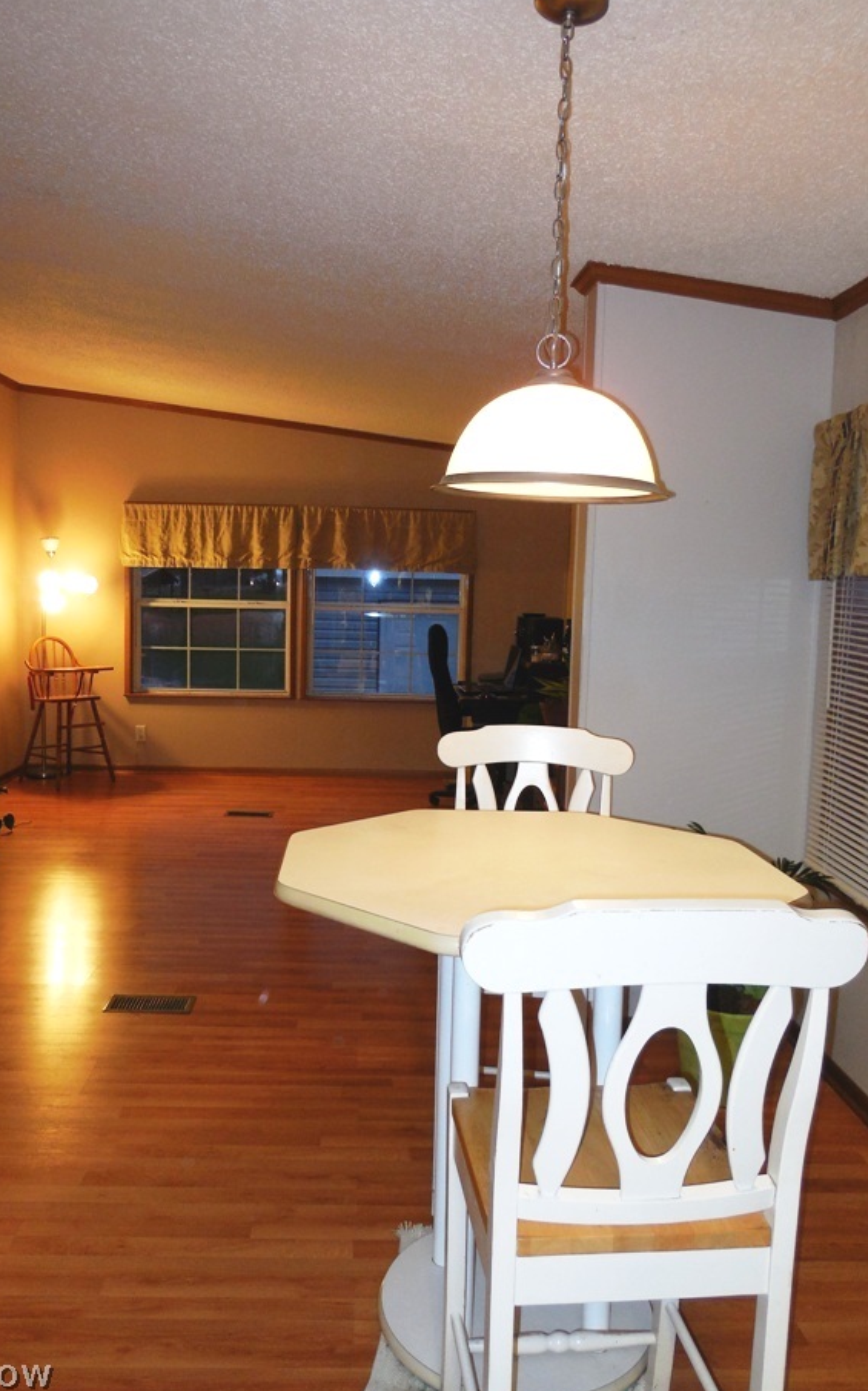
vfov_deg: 68.4
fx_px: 1023
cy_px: 695
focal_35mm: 27
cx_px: 394
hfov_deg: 45.9
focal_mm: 4.5
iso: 200
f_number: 3.1
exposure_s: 1/25
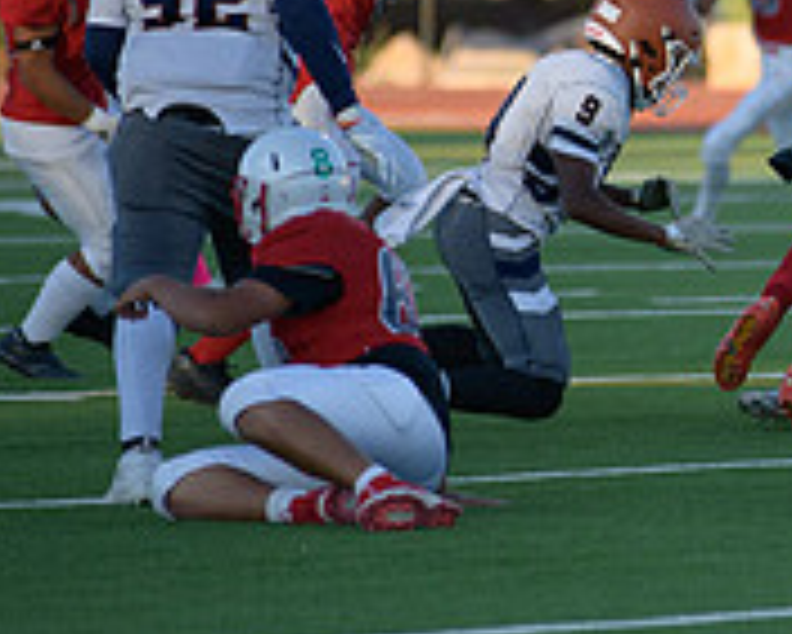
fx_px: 14471
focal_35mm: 617
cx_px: 940
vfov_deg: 2.5
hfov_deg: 3.1
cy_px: 151
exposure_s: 1/5000
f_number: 2.8
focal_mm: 200
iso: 1000
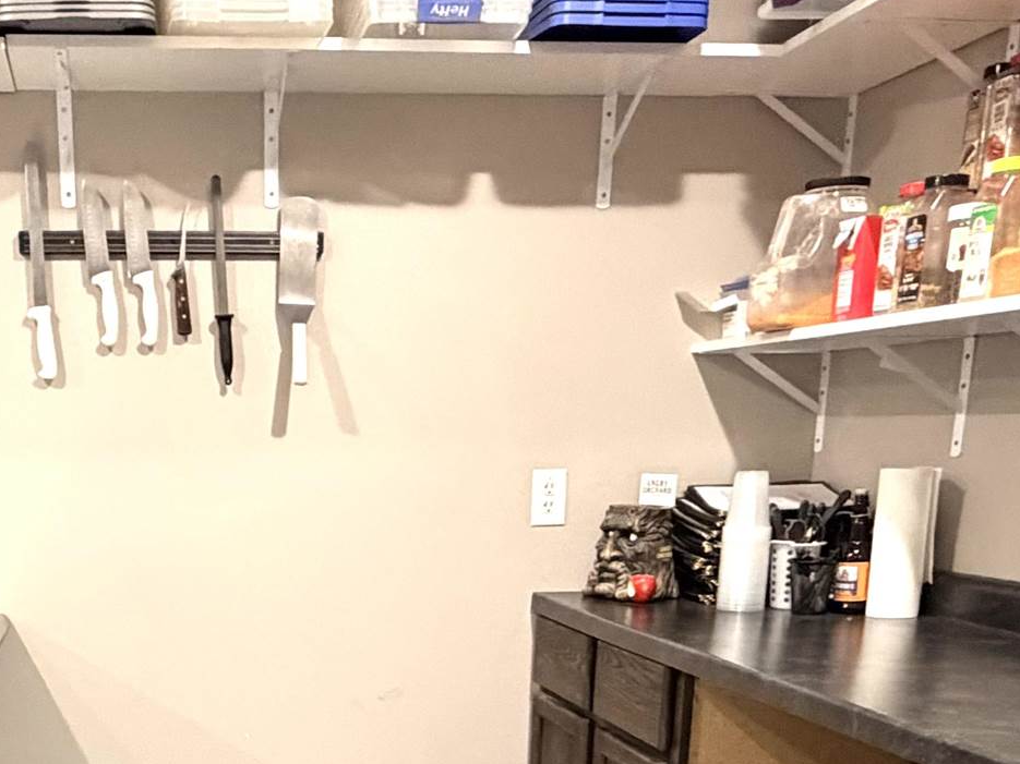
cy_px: 846
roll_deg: +1.3
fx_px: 1355
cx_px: 254
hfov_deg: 40.1
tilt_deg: -16.8
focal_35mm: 46
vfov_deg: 28.5
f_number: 2.2
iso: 640
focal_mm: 2.22
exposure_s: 1/60
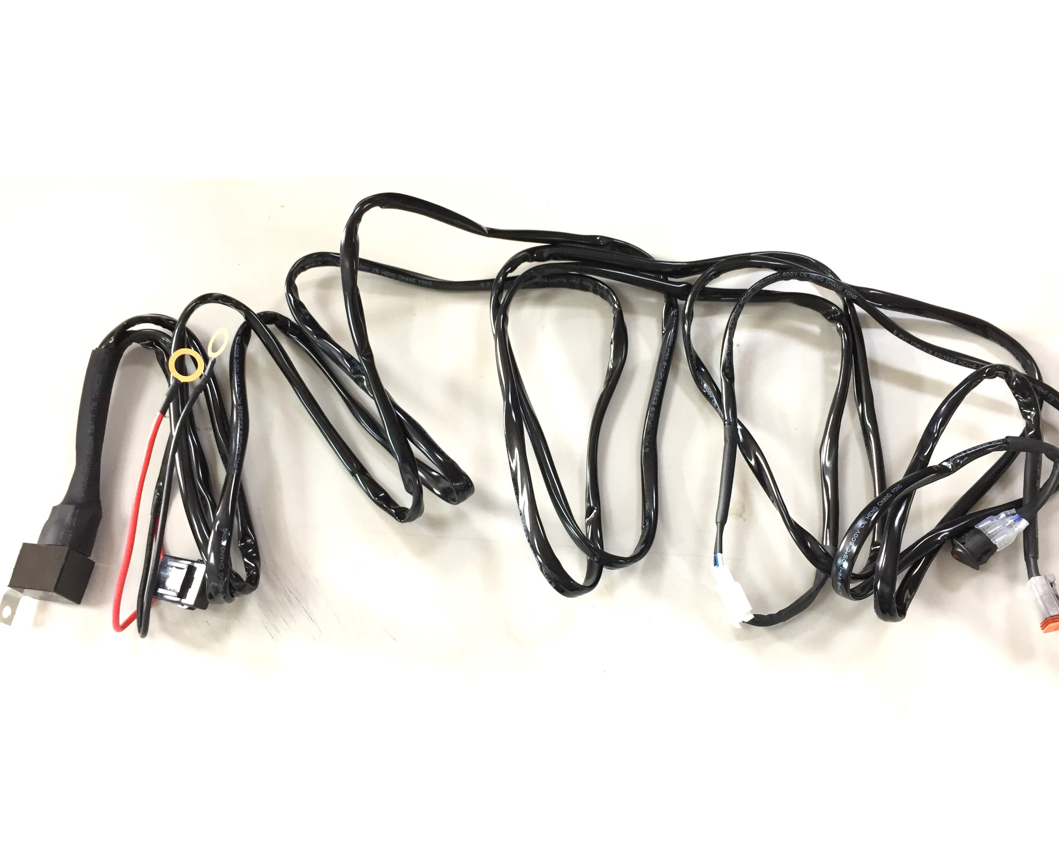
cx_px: 562
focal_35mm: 31
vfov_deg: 47.1
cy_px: 429
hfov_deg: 57.1
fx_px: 972
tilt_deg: -73.6
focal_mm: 4.15
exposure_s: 1/30
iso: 80
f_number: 2.2
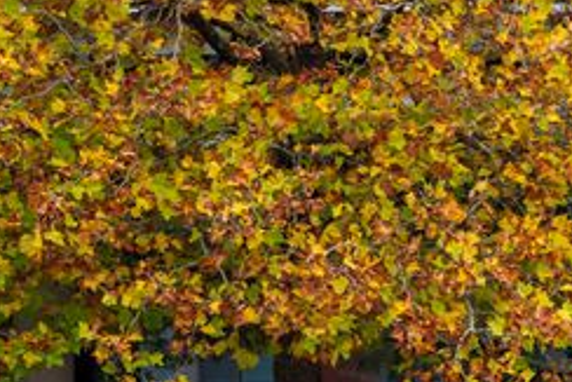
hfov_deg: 2.9
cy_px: 621
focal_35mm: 709
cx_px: 1280
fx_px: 11271
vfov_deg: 1.9
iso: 400
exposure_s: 1/250
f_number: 5.6
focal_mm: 135
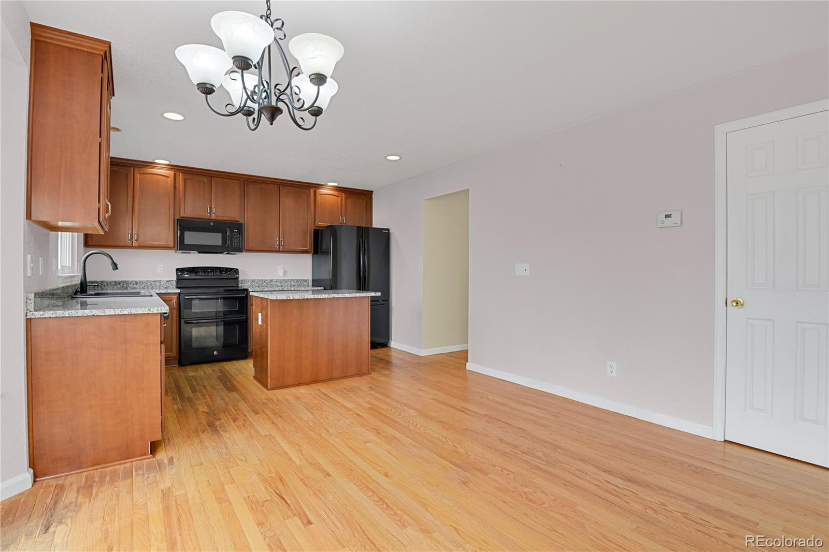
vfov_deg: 70.4
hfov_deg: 93.3
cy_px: 276
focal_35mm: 17
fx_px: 391
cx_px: 414
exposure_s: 1/20
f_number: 8
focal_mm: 17
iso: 7200
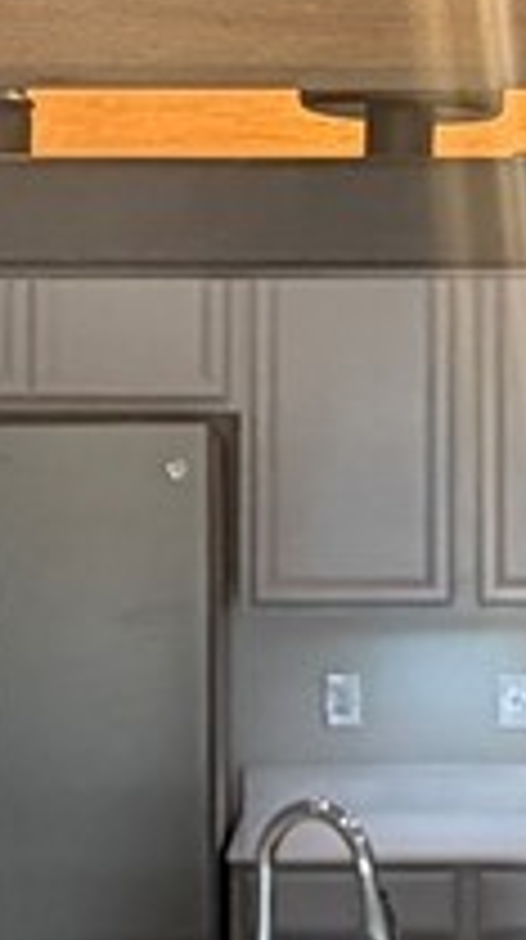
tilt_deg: +1.4
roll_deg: +0.2
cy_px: 400
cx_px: 409
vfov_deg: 18.3
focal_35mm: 117
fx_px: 2912
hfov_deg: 10.3
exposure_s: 1/120
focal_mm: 2.22
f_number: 2.2
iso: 100
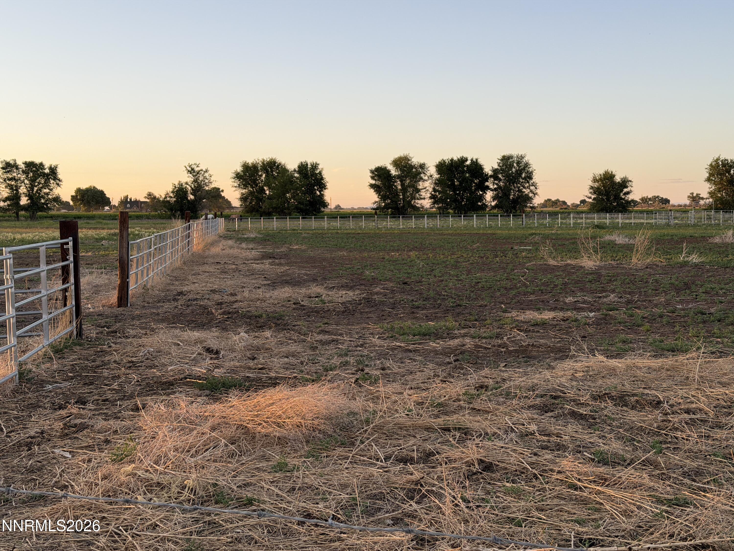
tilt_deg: -2.6
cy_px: 276
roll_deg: +0.5
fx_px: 1018
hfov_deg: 39.7
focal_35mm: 48
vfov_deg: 30.3
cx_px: 367
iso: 64
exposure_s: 1/669
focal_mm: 6.76
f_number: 1.78
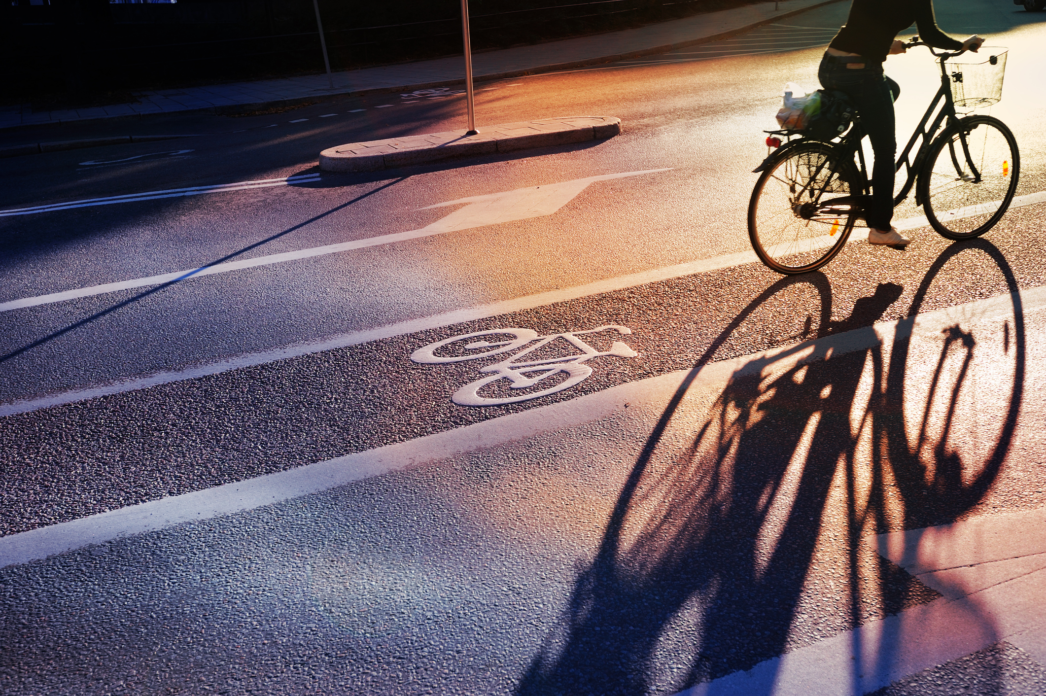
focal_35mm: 35
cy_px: 348
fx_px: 1016
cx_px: 523
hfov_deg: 54.5
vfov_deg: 37.8
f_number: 5.6
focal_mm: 35
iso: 200
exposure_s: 1/400
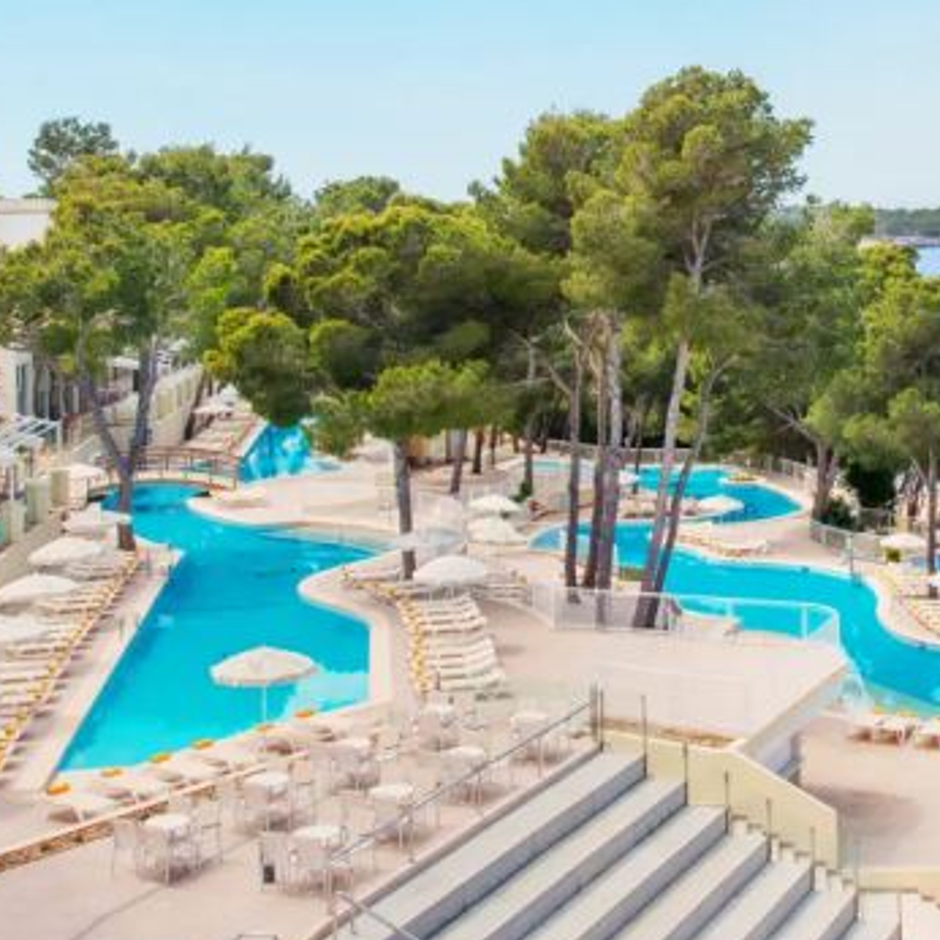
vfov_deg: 28.6
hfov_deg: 28.6
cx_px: 712
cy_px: 231
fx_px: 1813
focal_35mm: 59
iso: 200
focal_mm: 24
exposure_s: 1/250
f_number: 16
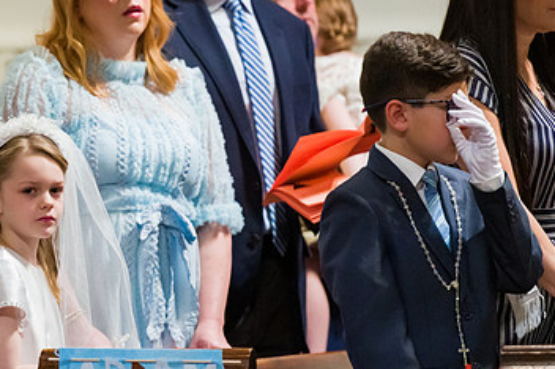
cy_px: 142
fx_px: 5083
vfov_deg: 4.2
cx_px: 120
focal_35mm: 330
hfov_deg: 6.2
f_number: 3.2
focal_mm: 200
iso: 6400
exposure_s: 1/200
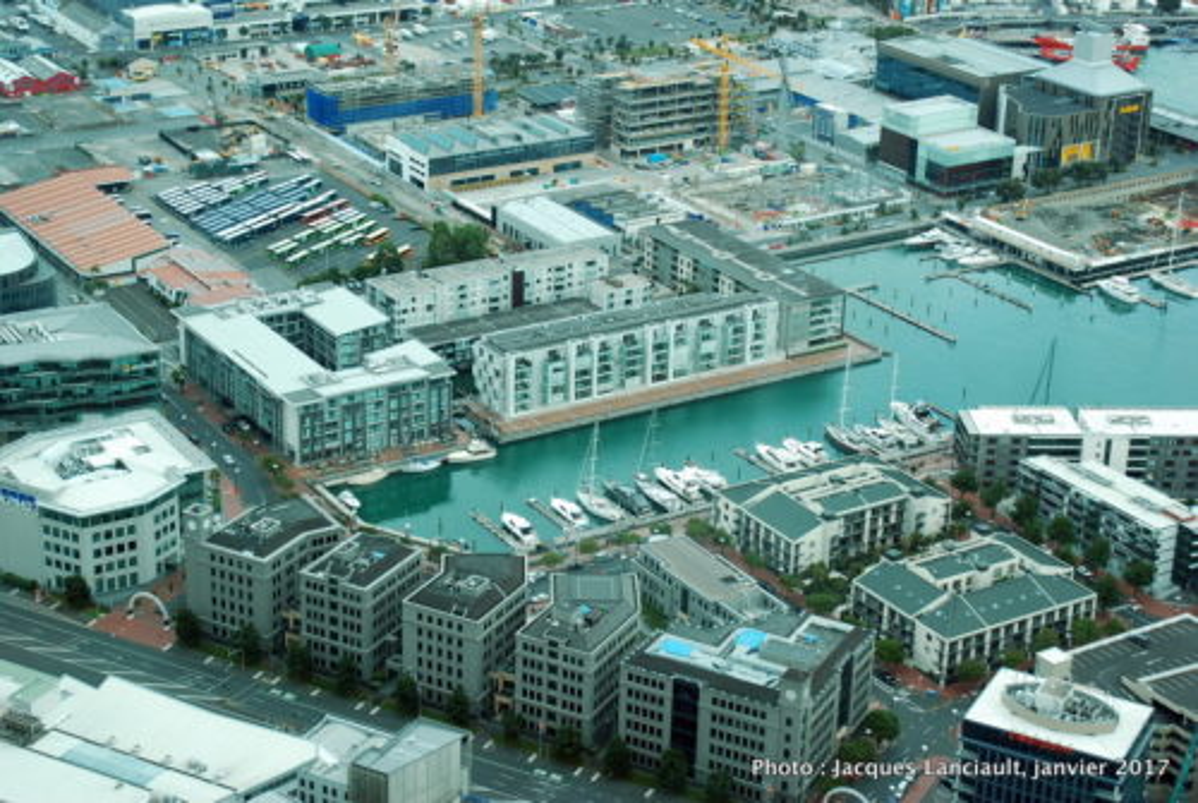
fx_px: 2200
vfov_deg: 20.7
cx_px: 599
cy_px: 402
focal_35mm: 66
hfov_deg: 30.5
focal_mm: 44
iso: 400
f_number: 7.1
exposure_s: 1/200
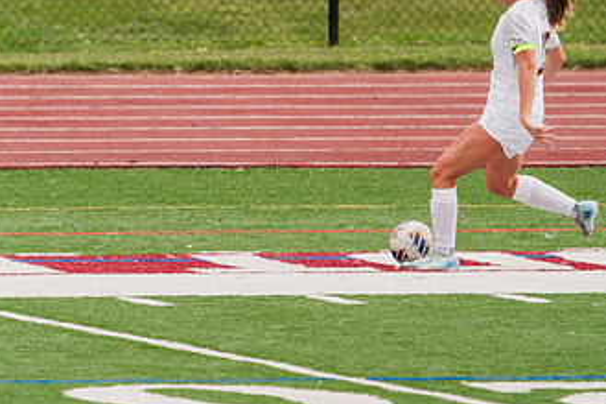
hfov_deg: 1.9
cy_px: 102
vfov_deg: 1.3
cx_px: 284
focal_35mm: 1059
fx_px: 17817
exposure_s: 1/1600
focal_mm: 600
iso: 500
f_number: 6.3
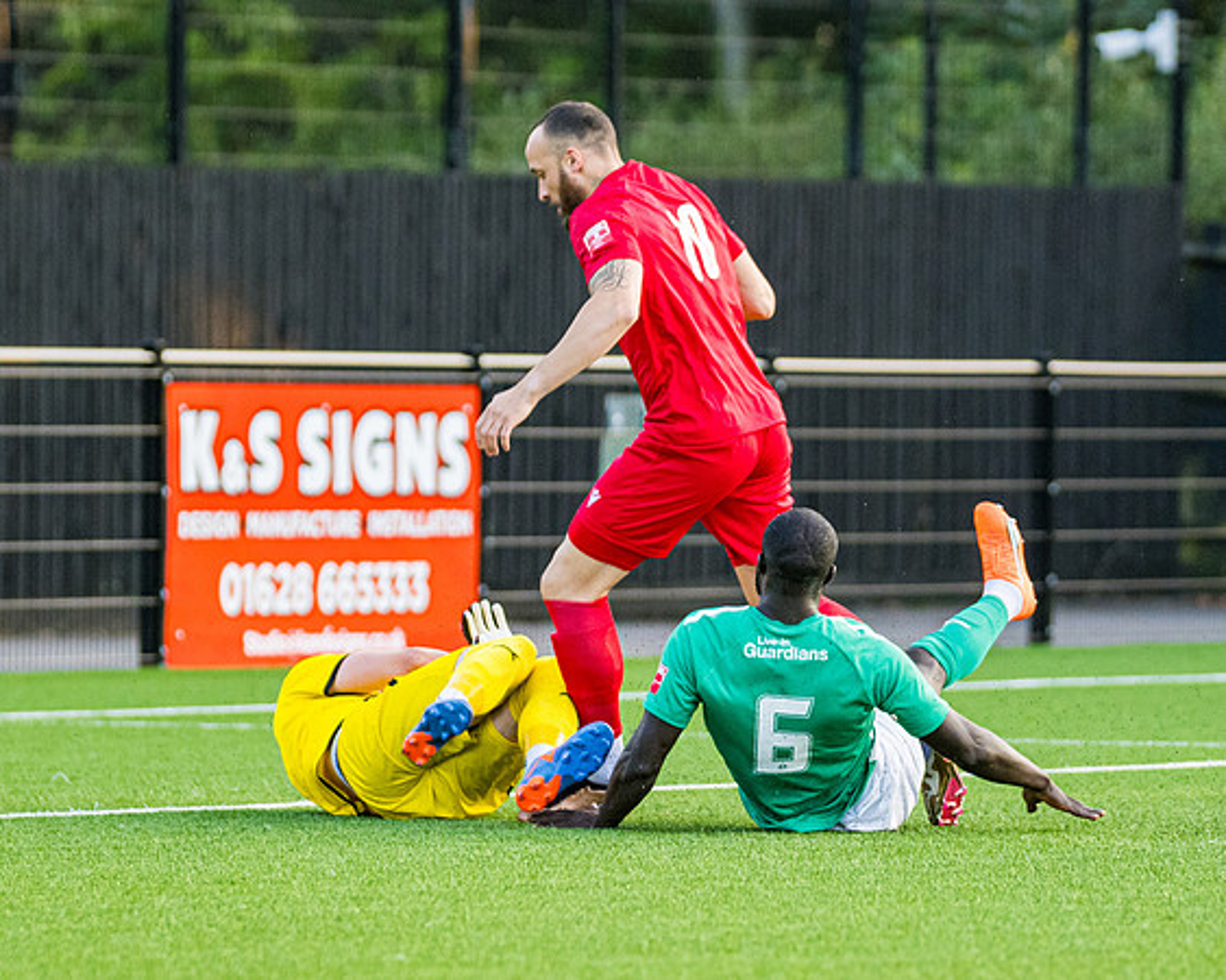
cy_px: 611
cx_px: 665
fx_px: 16958
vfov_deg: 3.3
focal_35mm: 468
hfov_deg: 4.1
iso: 1250
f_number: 2.8
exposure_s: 1/1000
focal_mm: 210
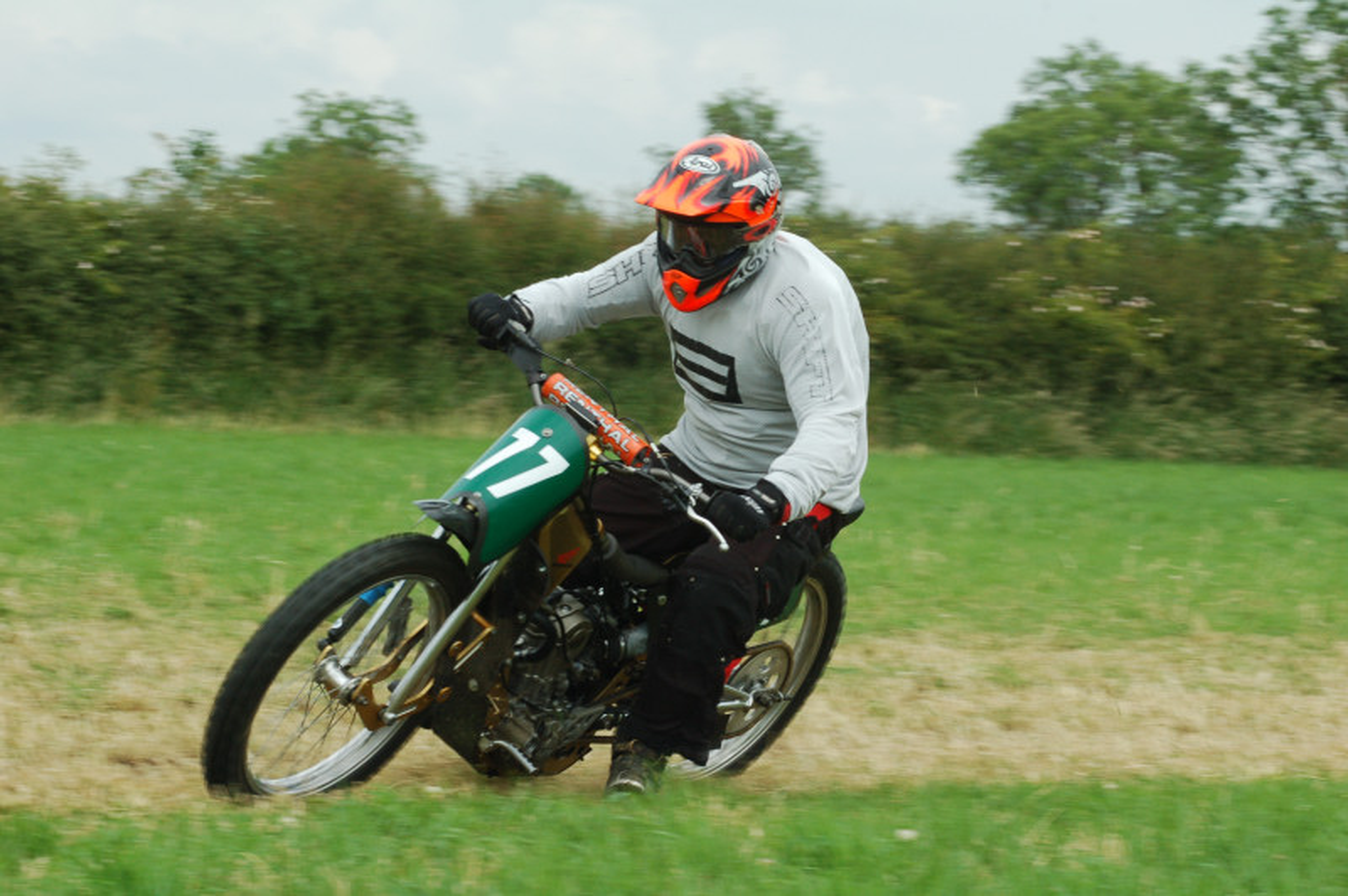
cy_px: 448
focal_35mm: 158
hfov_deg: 13.1
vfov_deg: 8.7
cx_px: 674
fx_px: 5893
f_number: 11
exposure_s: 1/250
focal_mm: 105
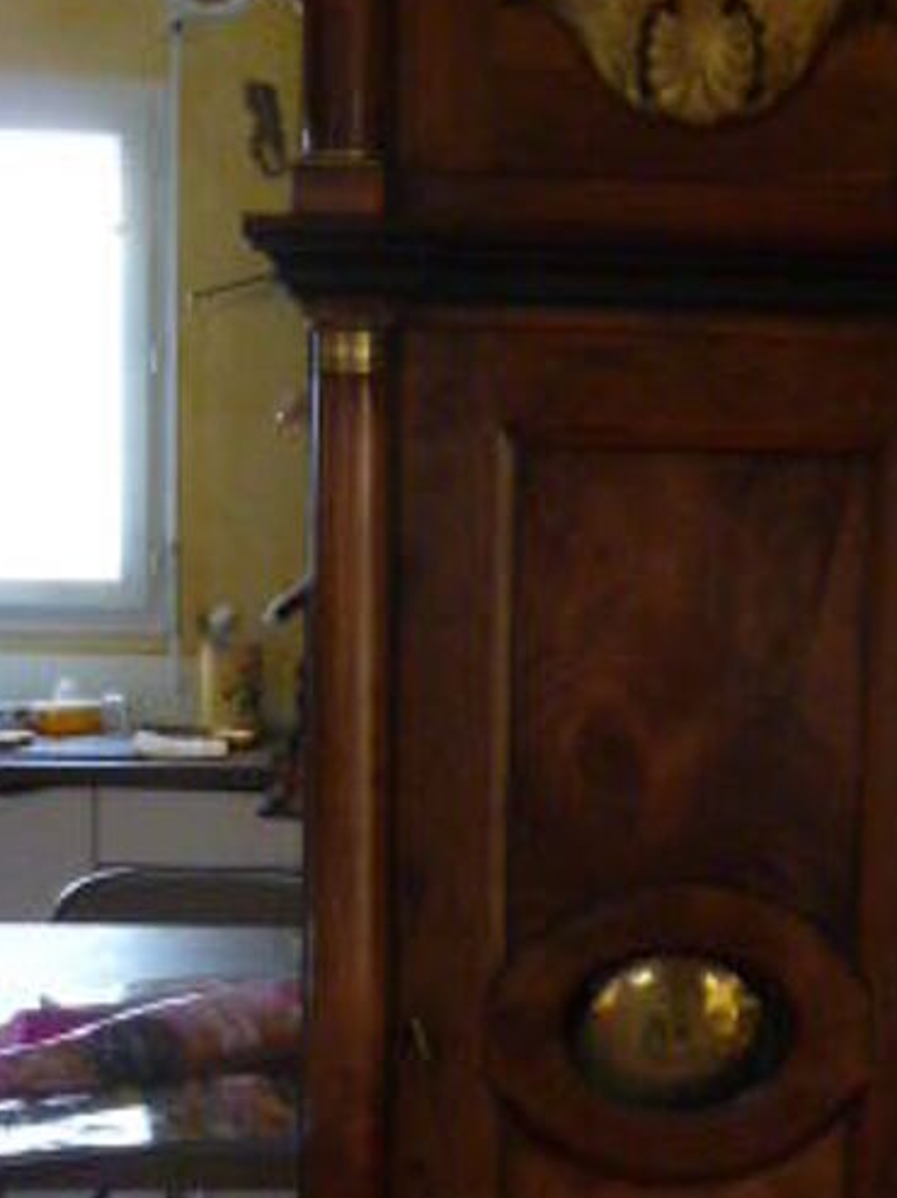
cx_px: 788
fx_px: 2801
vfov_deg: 24.1
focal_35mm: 81
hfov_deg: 17.9
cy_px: 736
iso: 400
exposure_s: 1/6
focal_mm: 5
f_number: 3.4
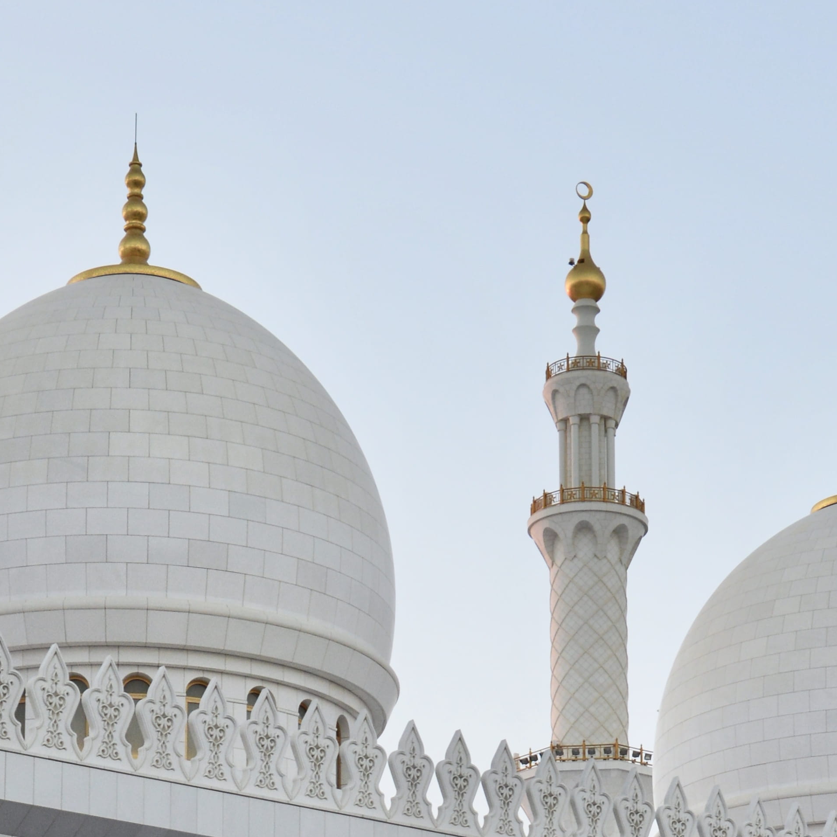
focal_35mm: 112
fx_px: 3064
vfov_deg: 14.8
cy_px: 1138
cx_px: 444
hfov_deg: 15.6
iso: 400
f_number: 8
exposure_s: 1/60
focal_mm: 28
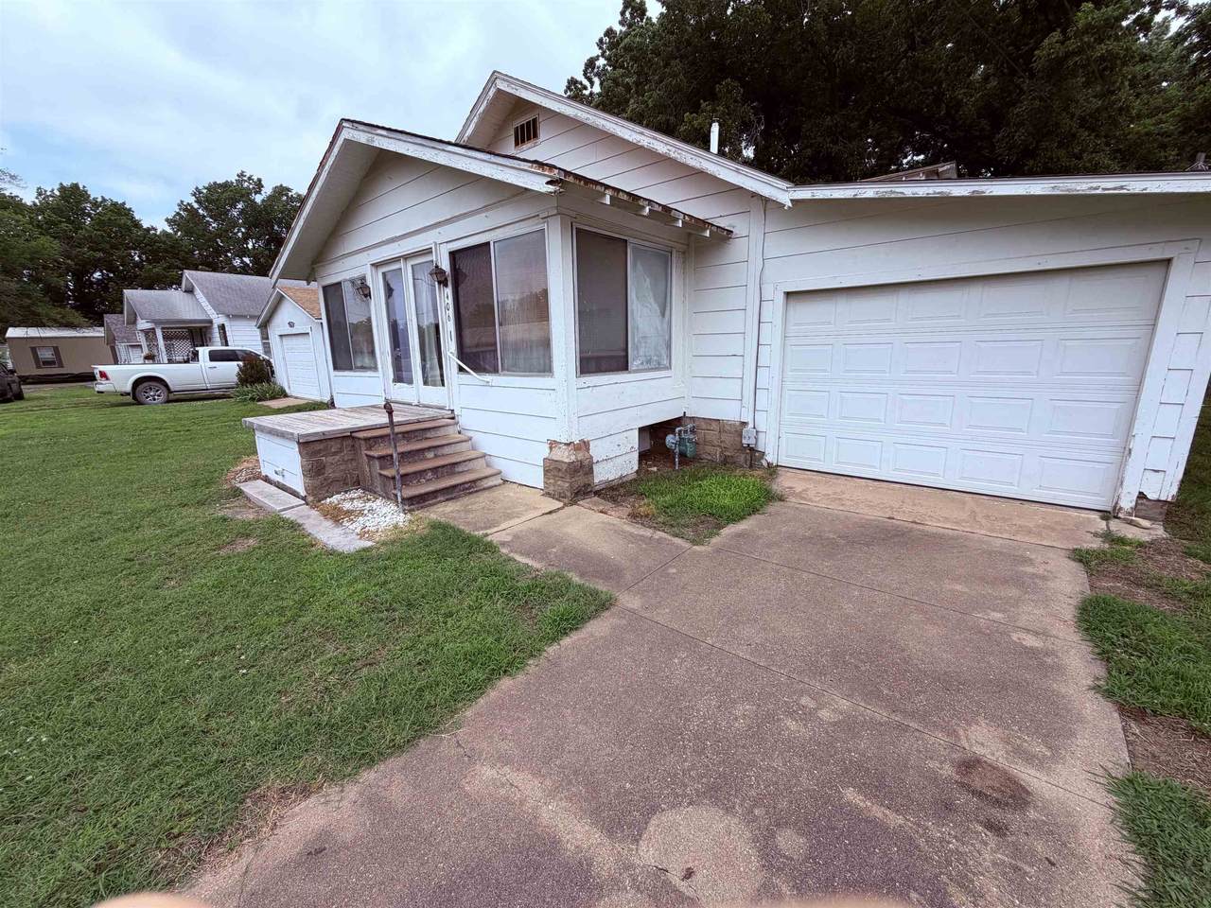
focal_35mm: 14
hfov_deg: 102.1
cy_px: 454
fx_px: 490
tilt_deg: -12.2
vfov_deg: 85.7
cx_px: 606
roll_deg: +1.0
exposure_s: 1/770
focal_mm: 2.22
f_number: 2.2
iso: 25
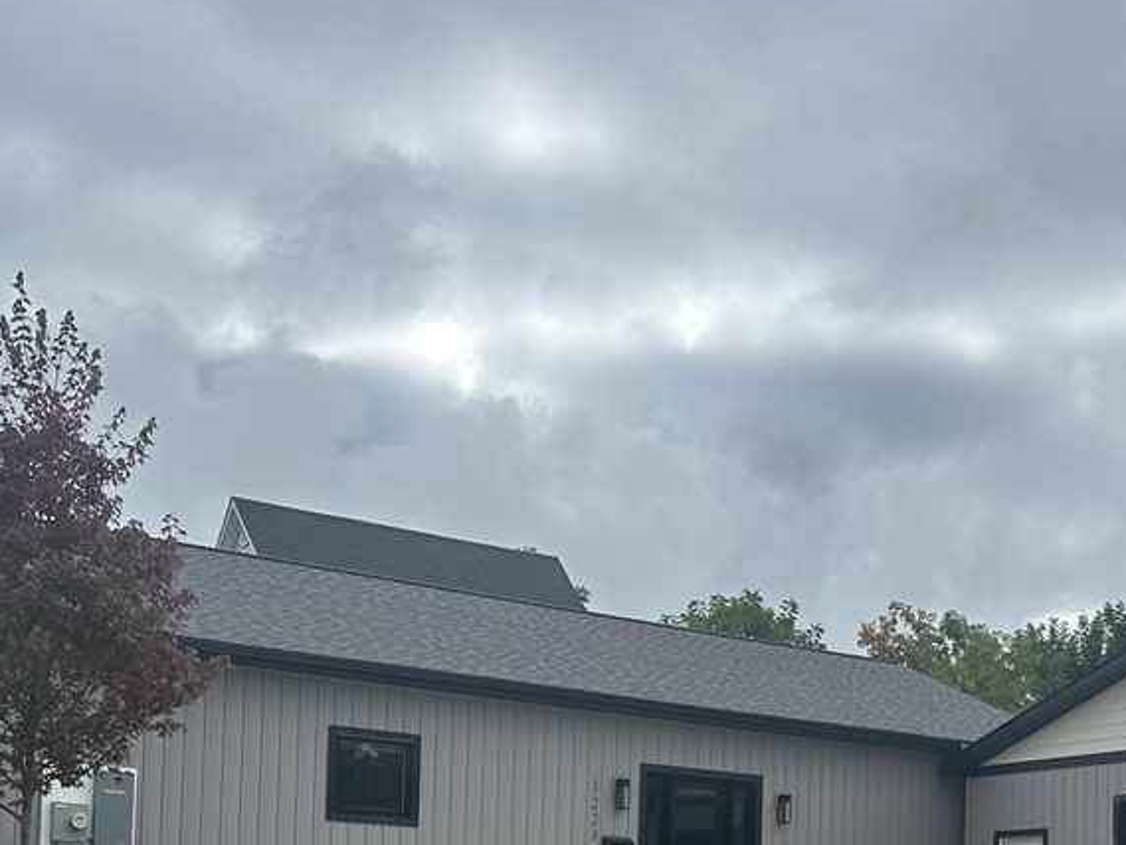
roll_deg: -1.6
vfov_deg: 25.4
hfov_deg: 35.0
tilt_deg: +2.5
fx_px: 1757
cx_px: 805
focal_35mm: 54
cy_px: 892
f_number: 1.78
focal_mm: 6.86
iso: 80
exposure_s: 1/4348
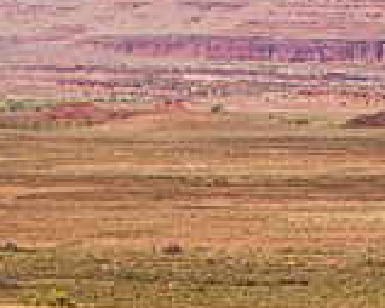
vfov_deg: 2.6
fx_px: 6821
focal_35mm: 599
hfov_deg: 3.2
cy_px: 376
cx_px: 148
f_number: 6.3
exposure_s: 1/1250
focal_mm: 225
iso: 160
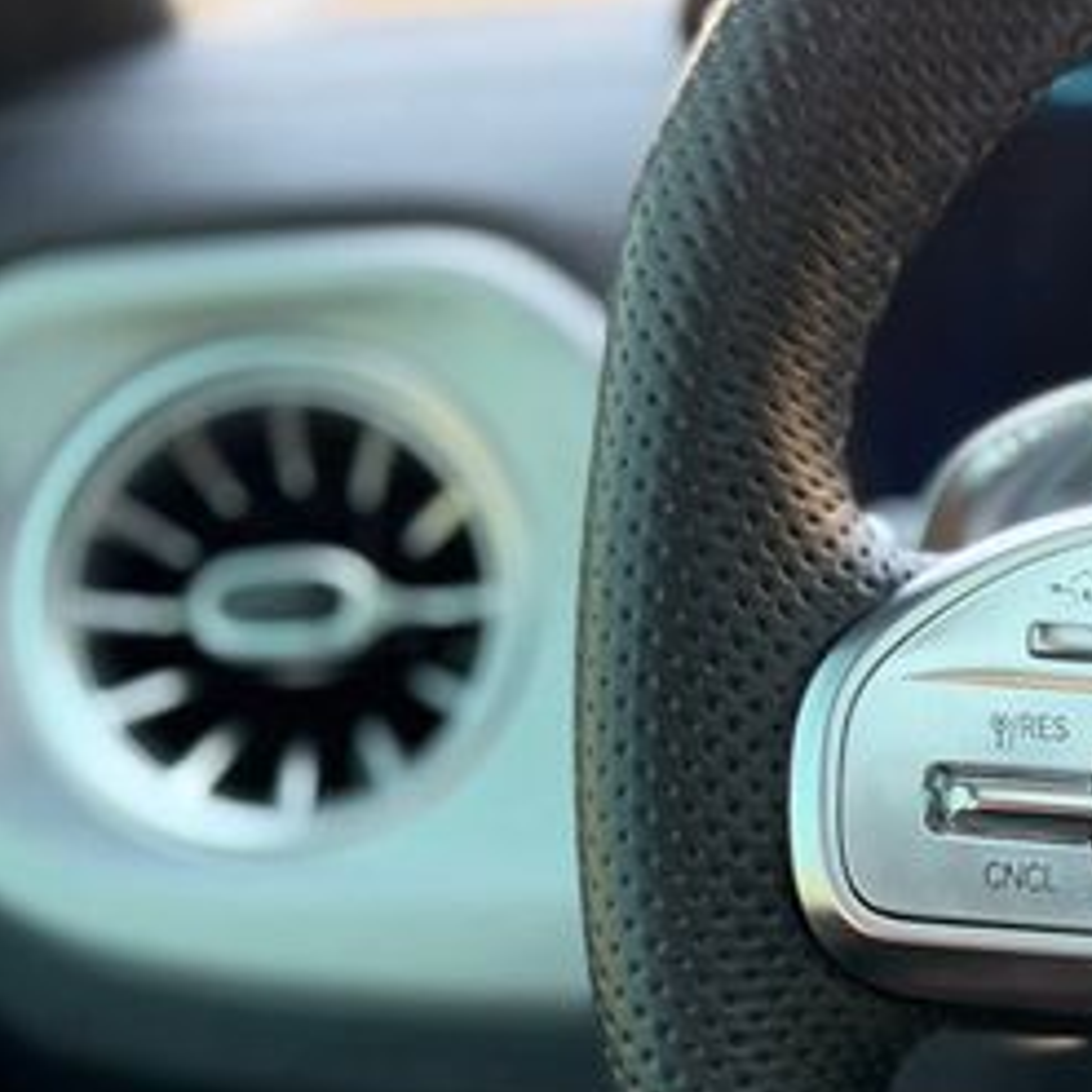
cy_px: 937
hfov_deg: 15.3
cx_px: 1264
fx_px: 3926
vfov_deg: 15.7
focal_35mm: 110
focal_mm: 6.76
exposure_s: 1/175
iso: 200
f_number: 1.78
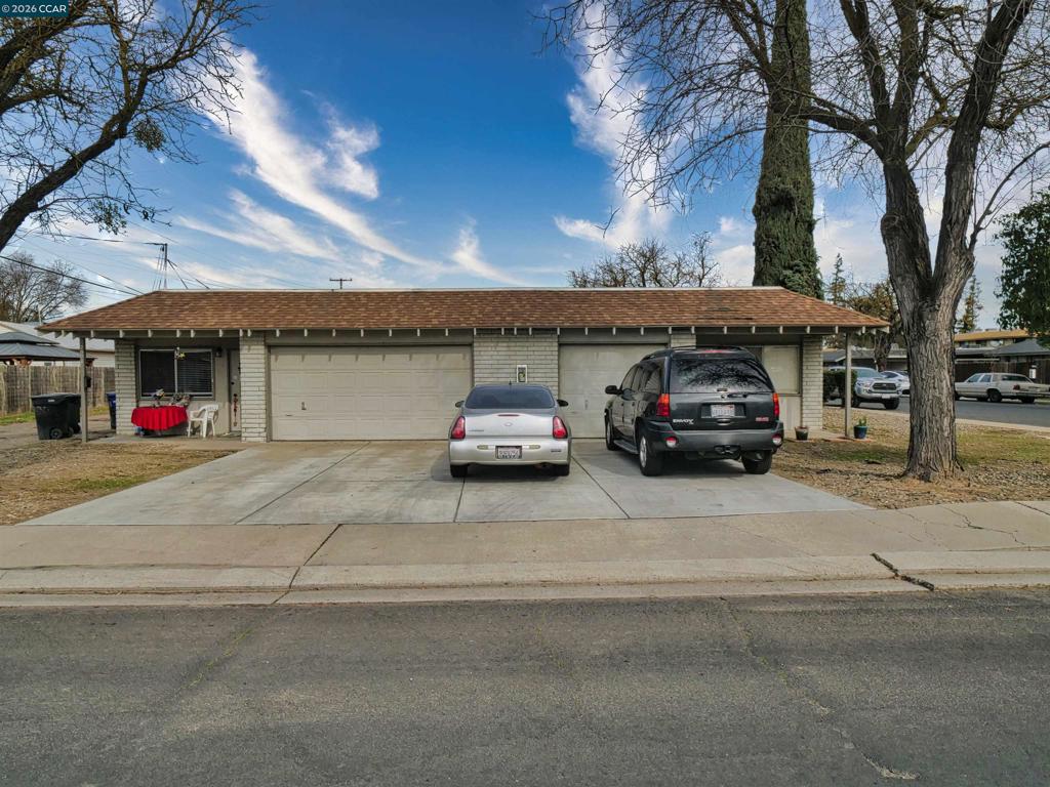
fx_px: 667
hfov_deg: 76.4
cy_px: 394
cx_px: 525
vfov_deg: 61.1
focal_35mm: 22
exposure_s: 1/200
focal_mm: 11
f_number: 11
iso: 125
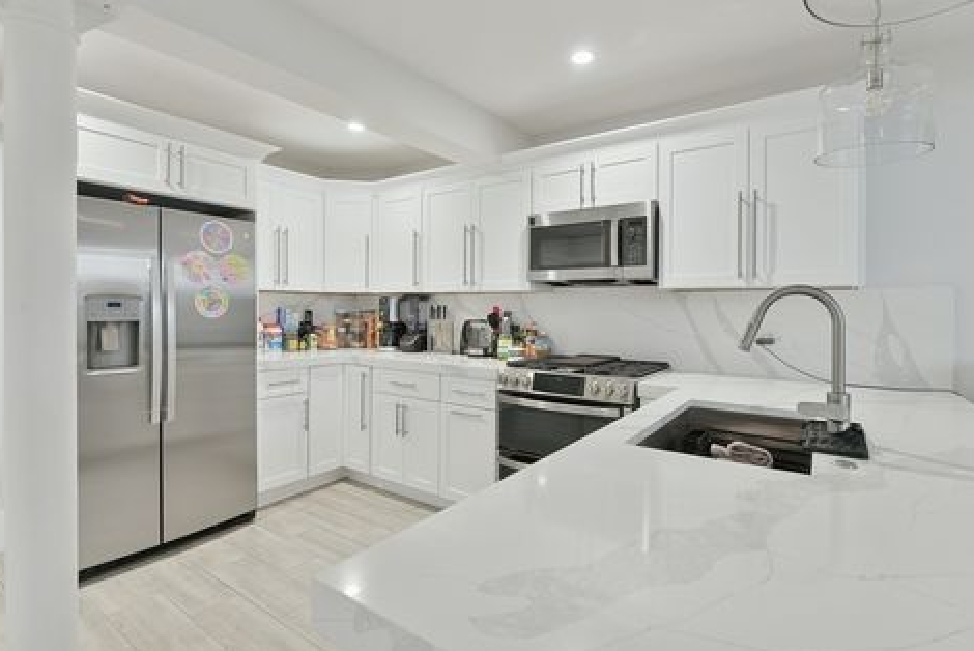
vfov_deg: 70.5
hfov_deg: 93.2
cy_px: 312
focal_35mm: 17
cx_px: 489
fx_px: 460
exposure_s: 1/15
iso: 640
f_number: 9
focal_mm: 16
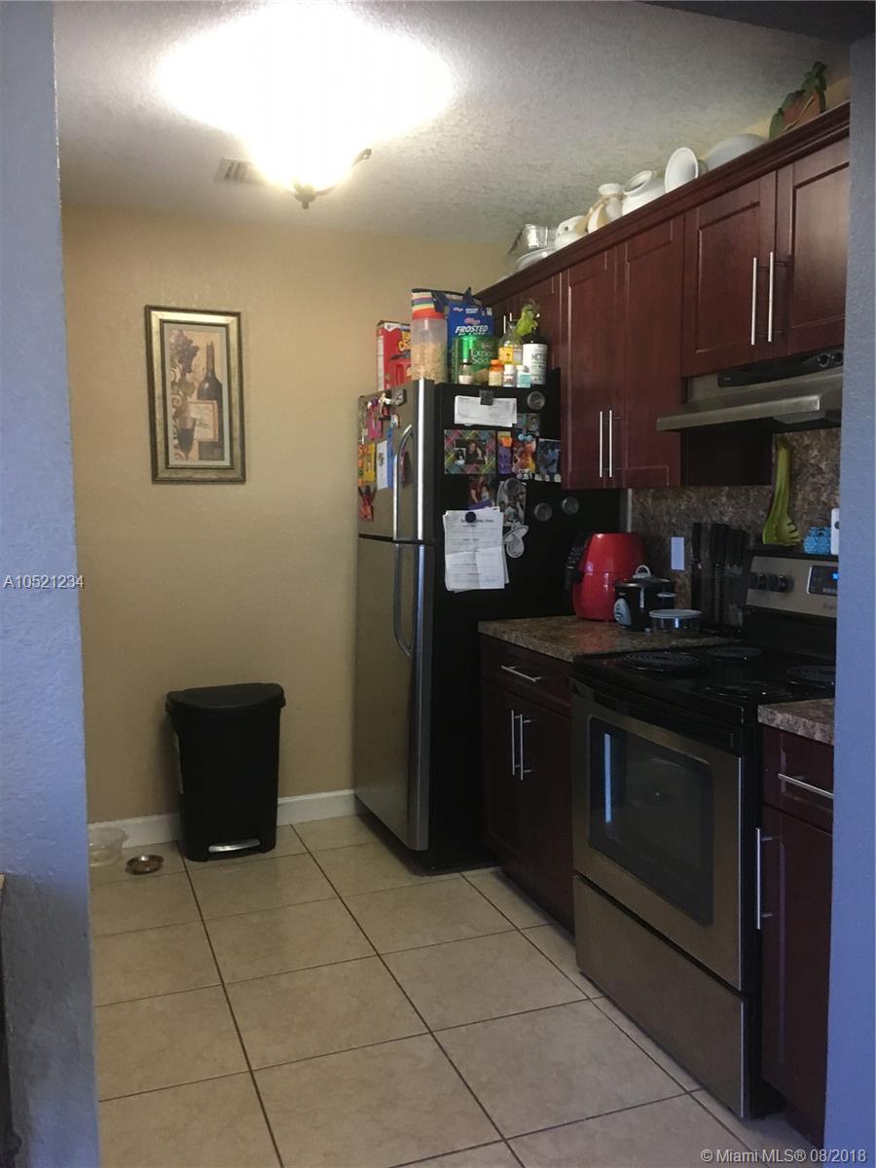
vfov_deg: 61.7
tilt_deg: -5.8
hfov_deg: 48.2
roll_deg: +1.2
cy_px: 584
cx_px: 438
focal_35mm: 29
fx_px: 979
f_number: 2.2
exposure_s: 1/30
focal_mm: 4.15
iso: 160
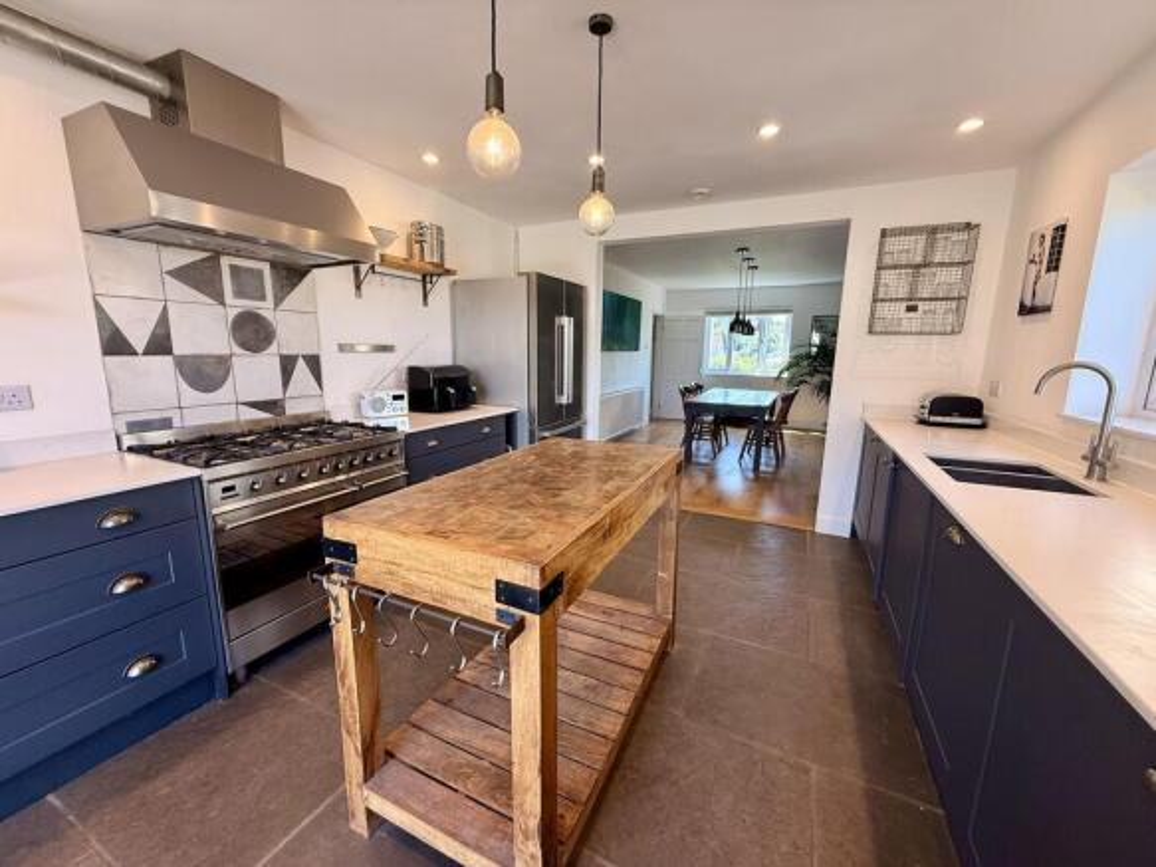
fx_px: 467
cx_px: 578
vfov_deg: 85.7
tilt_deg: -9.6
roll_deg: -1.1
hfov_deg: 102.1
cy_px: 434
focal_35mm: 14
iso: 80
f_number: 2.2
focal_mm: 2.22
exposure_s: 1/100
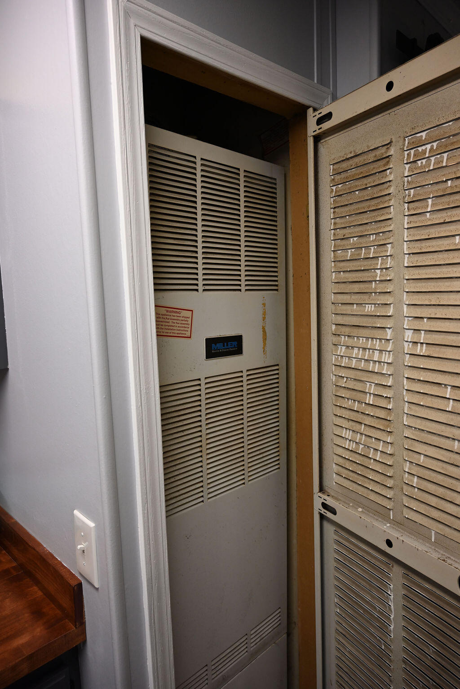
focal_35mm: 24
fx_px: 460
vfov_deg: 73.7
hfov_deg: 53.1
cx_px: 230
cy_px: 344
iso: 640
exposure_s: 1/125
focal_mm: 24
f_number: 4
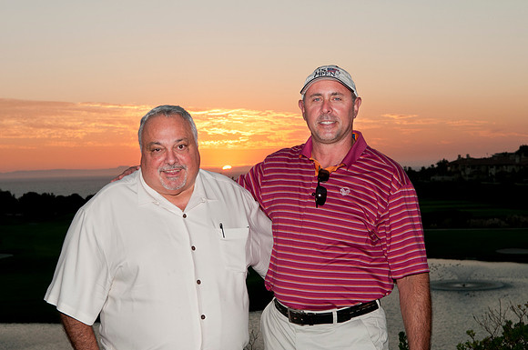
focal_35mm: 66
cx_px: 264
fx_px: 967
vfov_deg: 20.6
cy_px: 175
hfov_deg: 30.6
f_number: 7.1
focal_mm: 44
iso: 250
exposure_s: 1/200
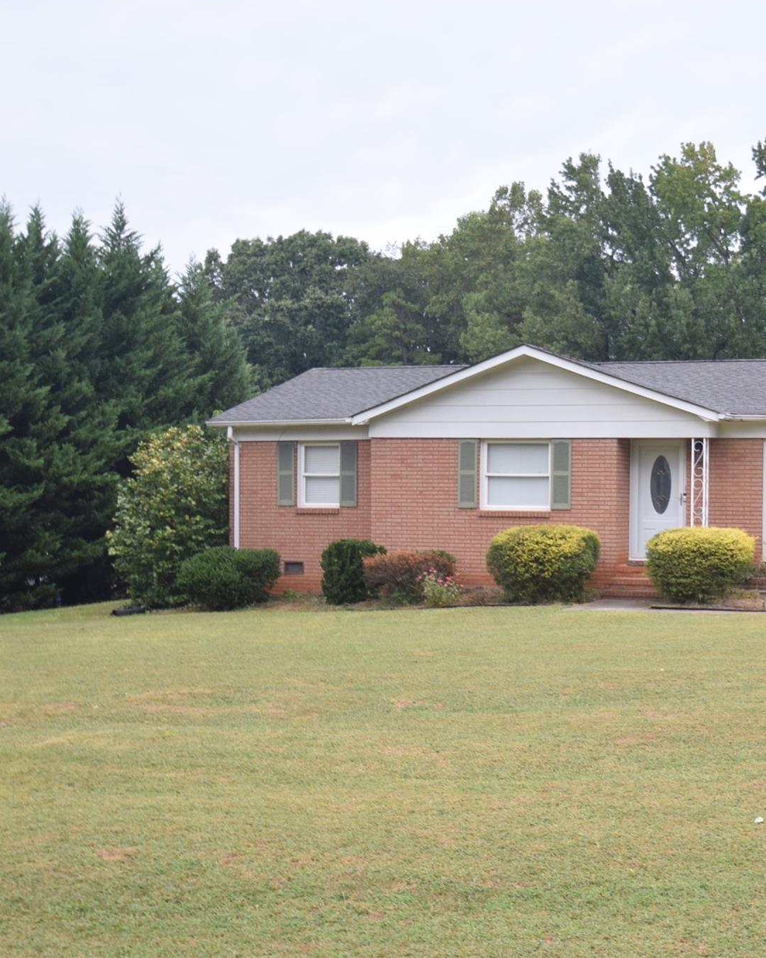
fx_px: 1446
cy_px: 476
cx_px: 657
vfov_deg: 36.7
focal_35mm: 51
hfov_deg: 28.8
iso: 500
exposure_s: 1/125
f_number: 5.6
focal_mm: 24
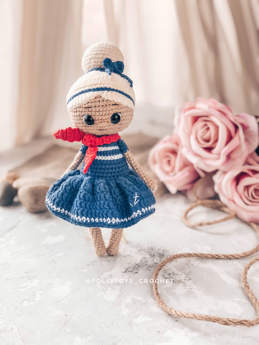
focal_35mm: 52
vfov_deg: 36.8
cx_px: 130
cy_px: 172
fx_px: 519
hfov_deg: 28.0
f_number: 2.4
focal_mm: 6
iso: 40
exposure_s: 1/60
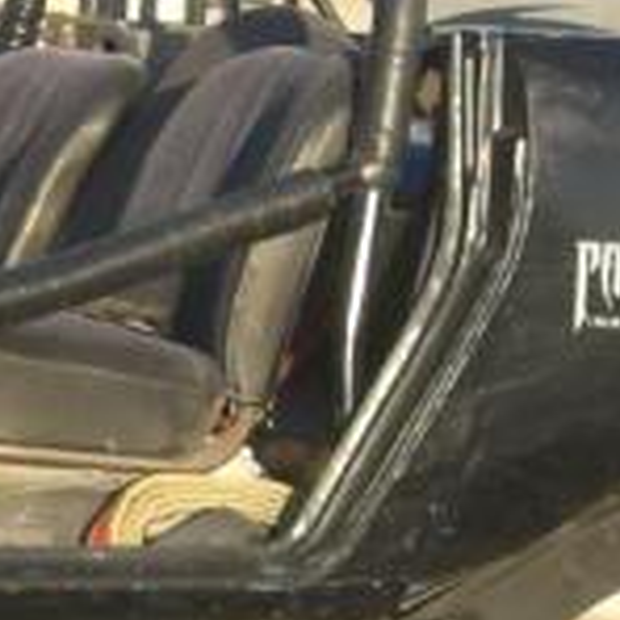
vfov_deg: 7.5
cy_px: 394
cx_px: -109
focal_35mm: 232
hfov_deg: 7.5
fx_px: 4701
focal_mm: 6.2
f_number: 4.3
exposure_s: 1/200
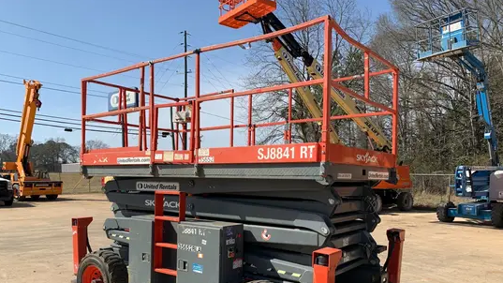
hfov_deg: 66.1
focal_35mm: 29
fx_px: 387
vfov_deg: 39.7
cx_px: 247
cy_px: 191
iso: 25
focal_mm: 4.25
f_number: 1.8
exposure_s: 1/2114
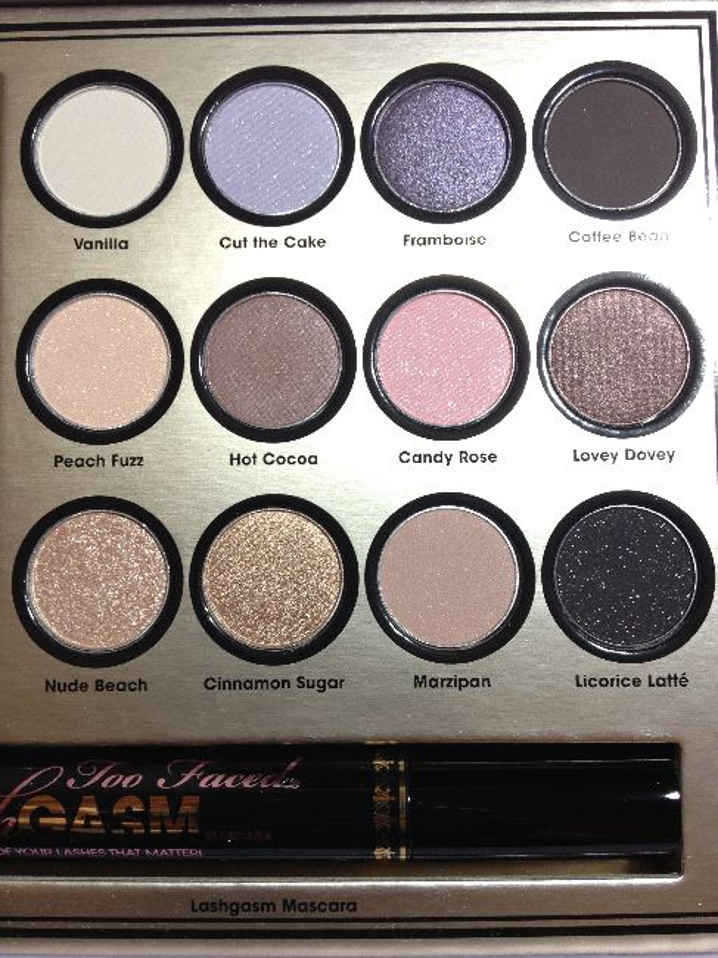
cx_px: 359
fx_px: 969
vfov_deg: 52.6
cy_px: 479
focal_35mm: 35
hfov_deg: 40.7
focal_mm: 4.28
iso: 80
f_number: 2.4
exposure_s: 1/20
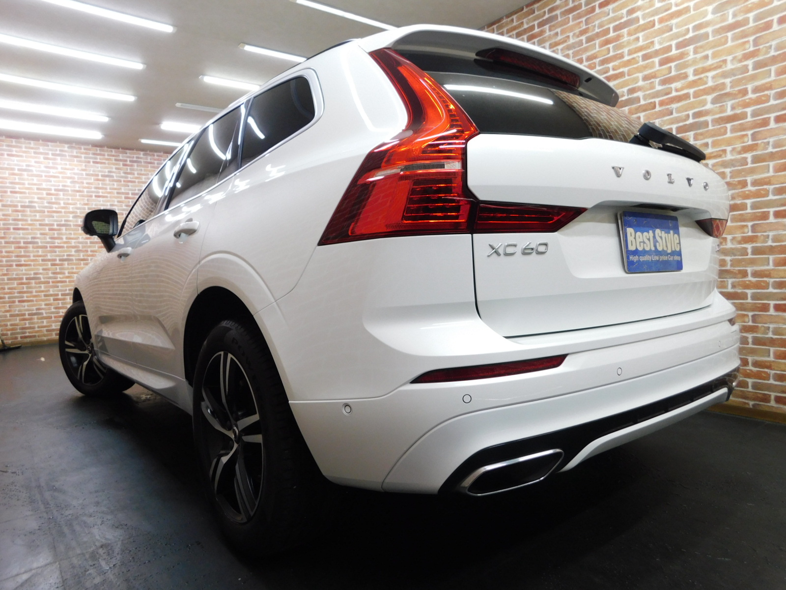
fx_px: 522
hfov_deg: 73.9
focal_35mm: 23
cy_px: 295
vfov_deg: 58.9
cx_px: 393
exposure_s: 1/30
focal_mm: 4
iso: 180
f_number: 3
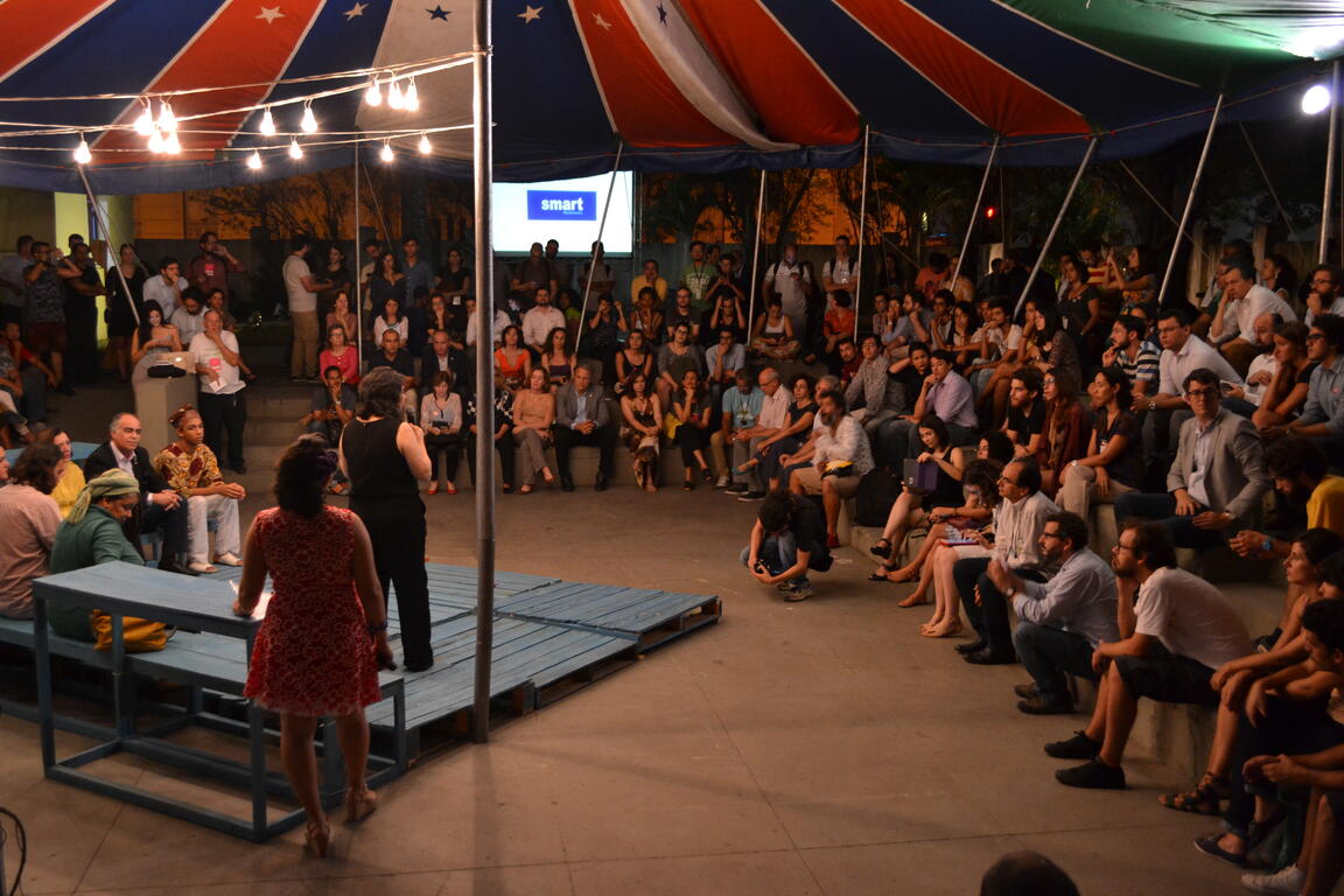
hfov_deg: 53.1
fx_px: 1344
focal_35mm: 36
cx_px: 672
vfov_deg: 36.9
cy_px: 448
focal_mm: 24
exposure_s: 1/15
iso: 1400
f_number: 4
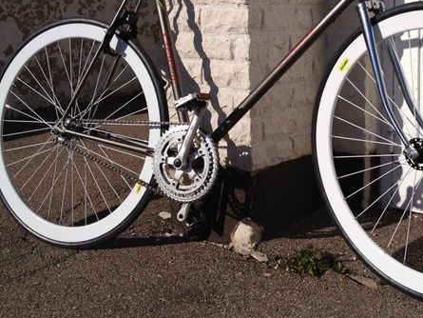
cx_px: 253
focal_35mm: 57
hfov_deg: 33.7
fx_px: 697
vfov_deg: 25.2
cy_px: 65
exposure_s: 1/4255
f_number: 2.4
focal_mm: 4.28
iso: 64
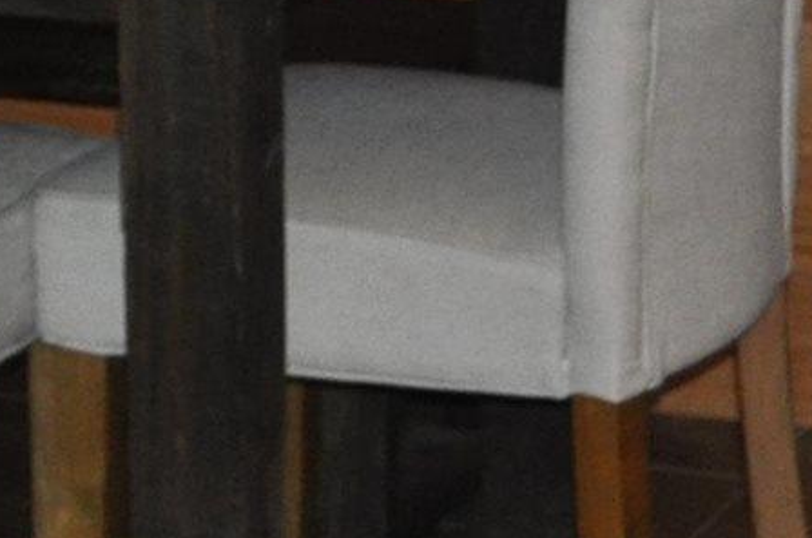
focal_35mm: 247
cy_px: -1105
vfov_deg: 5.2
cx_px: -170
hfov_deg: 8.3
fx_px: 5561
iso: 800
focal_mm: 24
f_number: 4
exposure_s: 1/60
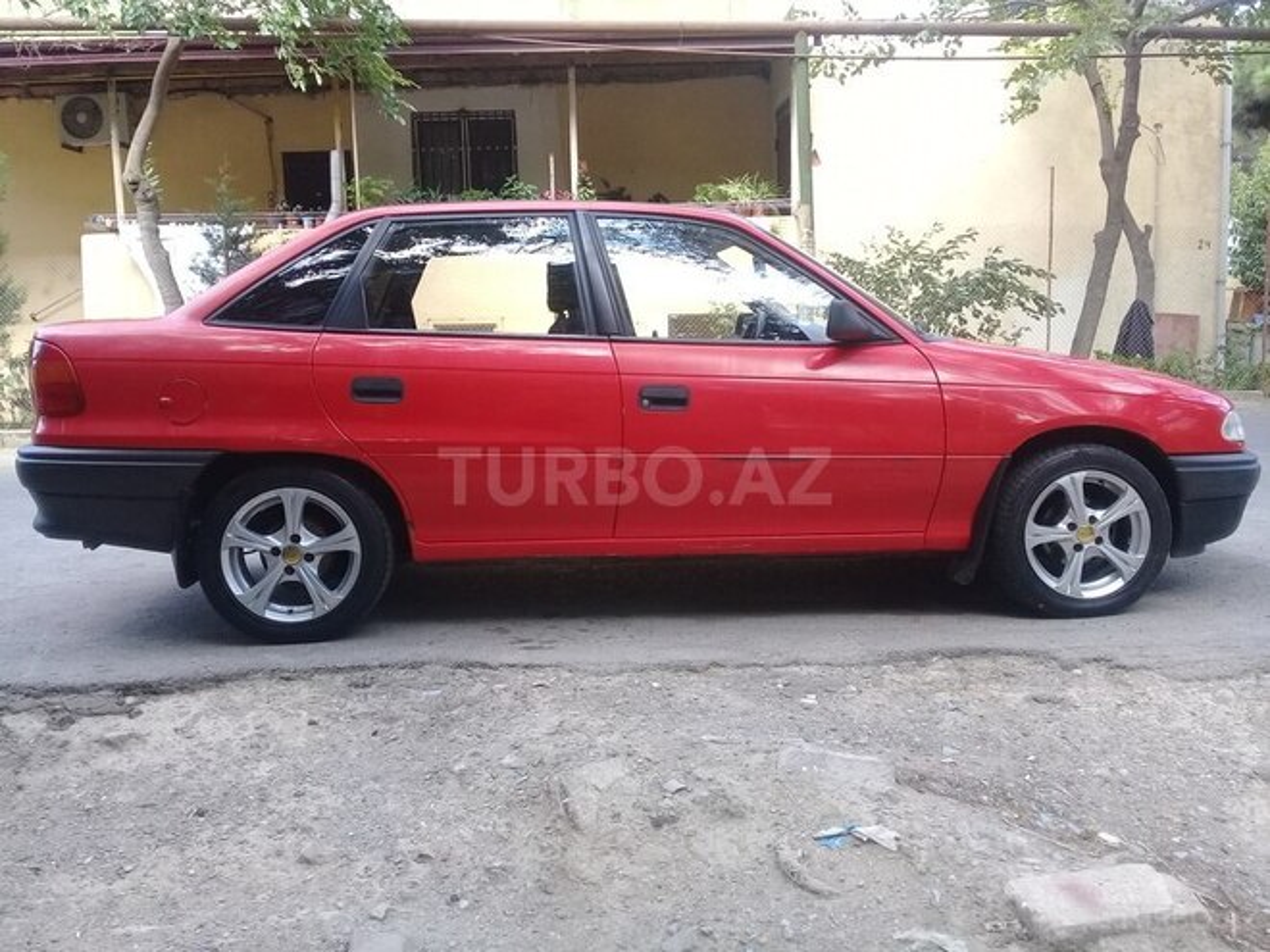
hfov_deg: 58.4
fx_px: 1137
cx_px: 635
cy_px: 476
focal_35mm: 31
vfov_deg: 45.4
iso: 64
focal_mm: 3.3
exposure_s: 1/100
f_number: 2.2
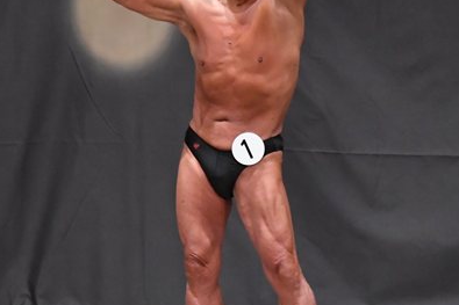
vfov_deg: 2.9
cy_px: 139
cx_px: 257
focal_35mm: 471
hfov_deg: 4.4
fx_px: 6002
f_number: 5.6
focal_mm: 160
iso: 6400
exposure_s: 1/400
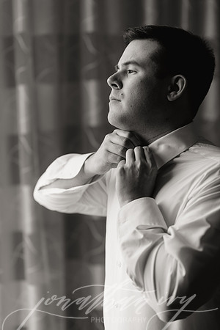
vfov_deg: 23.9
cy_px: 165
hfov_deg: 16.1
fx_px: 779
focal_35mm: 85
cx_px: 110
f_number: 2.2
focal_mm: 85
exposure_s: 1/500
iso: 400
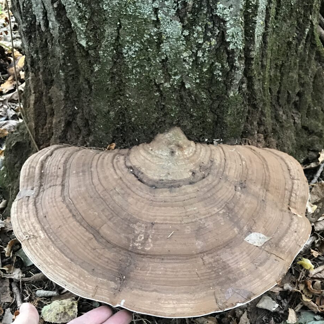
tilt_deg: -46.4
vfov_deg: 38.1
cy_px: 246
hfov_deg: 39.1
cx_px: 175
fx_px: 455
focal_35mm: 43
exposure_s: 1/24
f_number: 1.8
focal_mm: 3.99
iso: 32
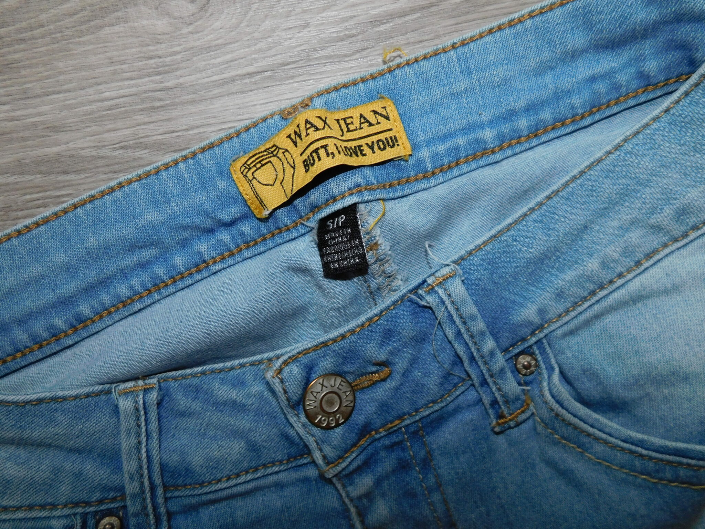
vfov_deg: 58.9
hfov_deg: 73.9
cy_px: 264
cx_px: 352
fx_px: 468
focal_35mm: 23
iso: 180
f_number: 3
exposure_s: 1/30
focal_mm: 4
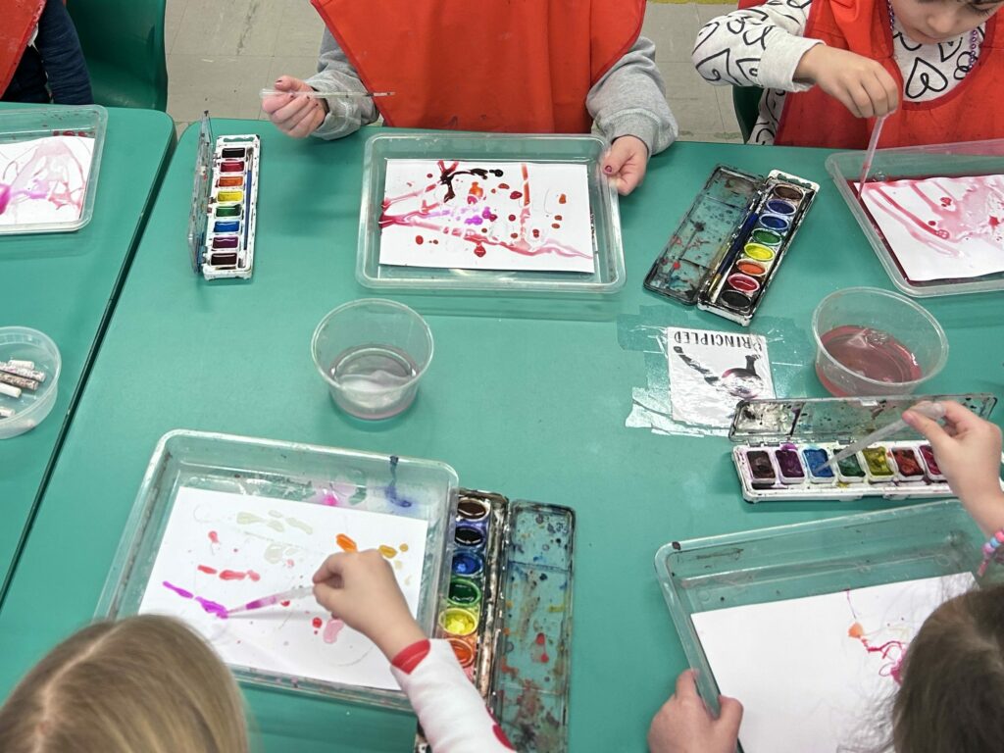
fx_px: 754
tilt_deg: -43.0
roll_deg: +2.9
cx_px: 502
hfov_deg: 67.3
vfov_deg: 53.1
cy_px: 376
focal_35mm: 26
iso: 125
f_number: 1.5
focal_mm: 5.7
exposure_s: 1/120
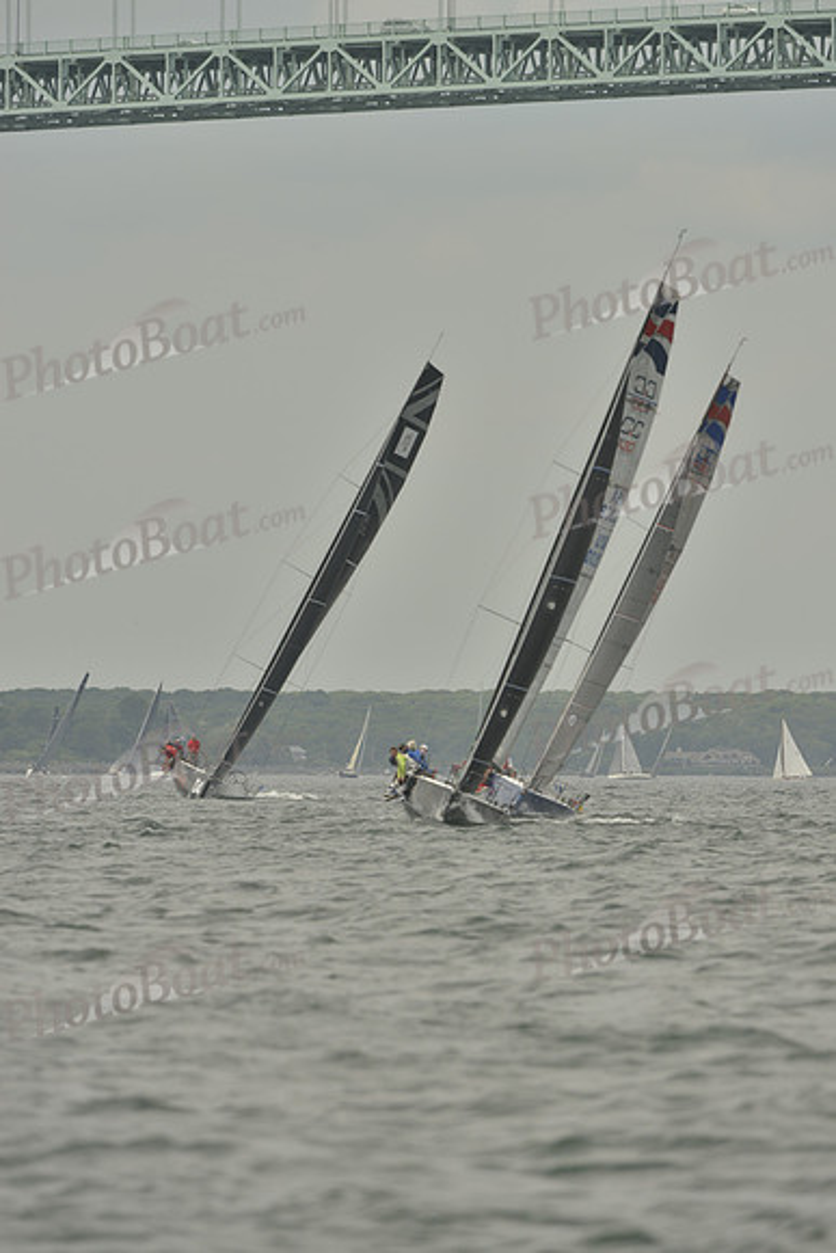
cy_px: 626
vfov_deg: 5.2
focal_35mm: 400
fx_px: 13924
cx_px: 418
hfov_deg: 3.4
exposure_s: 1/1000
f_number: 9
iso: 280
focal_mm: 400
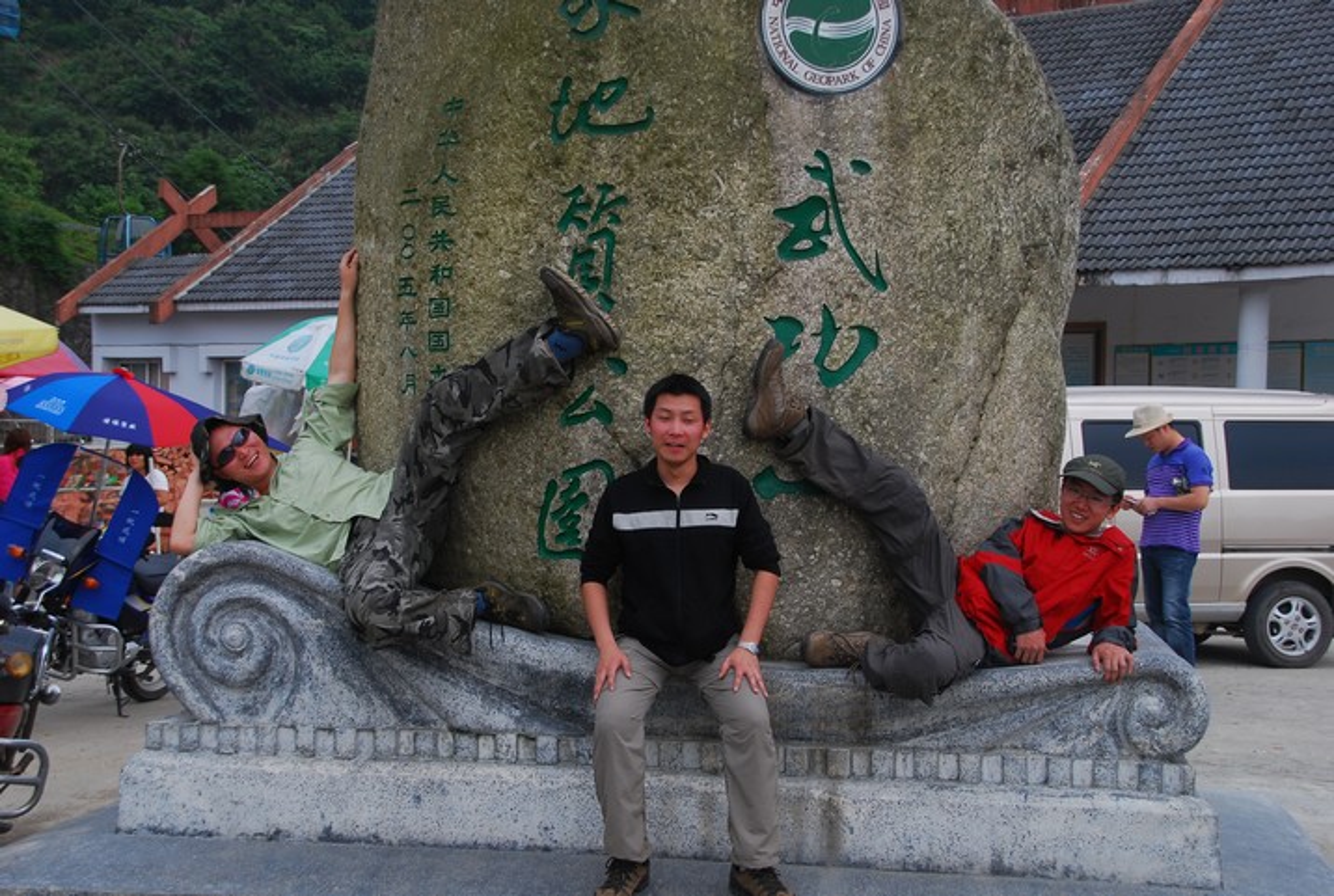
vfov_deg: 25.2
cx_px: 667
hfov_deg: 36.8
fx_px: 2006
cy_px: 448
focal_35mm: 54
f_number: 8
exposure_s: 1/160
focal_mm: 36
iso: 100
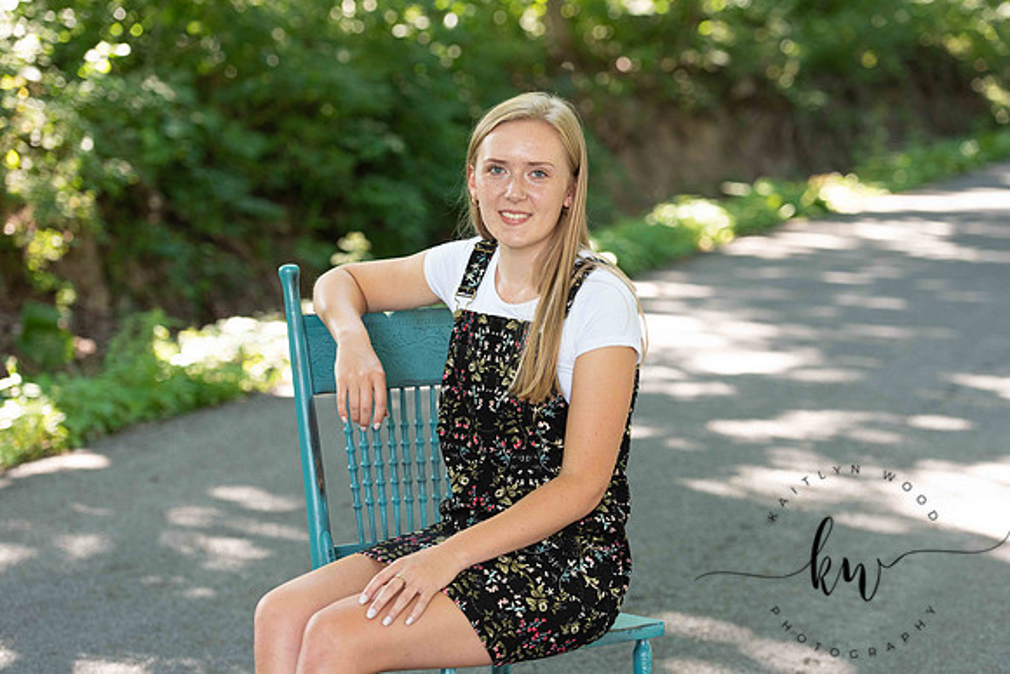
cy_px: 337
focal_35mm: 98
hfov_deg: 20.8
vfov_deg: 14.0
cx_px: 505
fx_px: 2750
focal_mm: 98
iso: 640
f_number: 3.5
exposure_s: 1/200
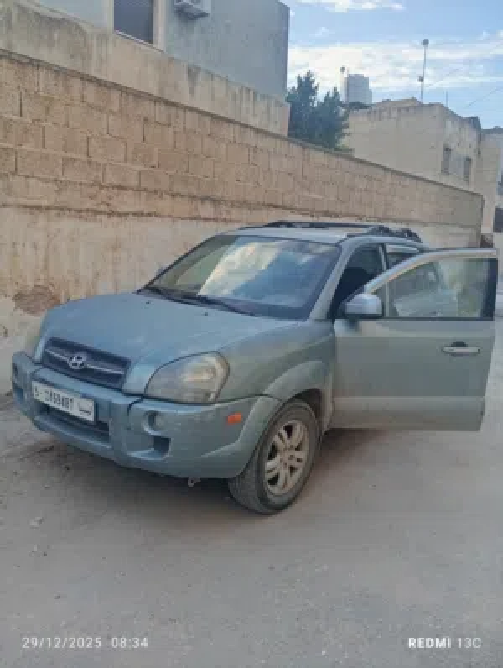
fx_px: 541
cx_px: 252
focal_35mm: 28
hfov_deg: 49.9
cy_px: 334
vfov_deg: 63.4
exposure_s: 1/100
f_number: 1.8
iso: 492
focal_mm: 4.22
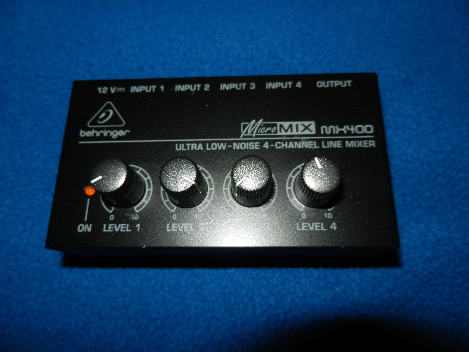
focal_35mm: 25
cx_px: 234
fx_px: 339
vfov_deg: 54.9
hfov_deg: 69.4
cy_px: 176
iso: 200
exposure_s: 1/30
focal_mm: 4.5
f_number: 7
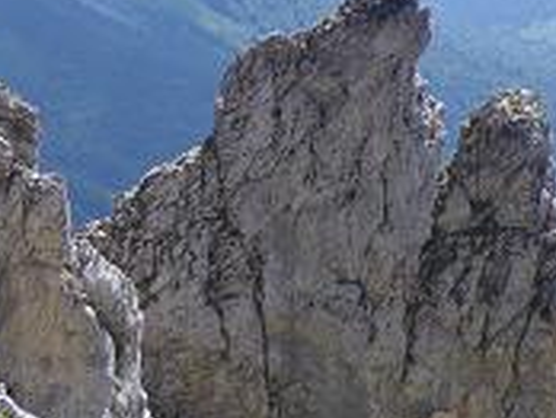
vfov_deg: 11.3
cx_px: 272
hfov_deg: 14.9
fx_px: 2123
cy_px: 222
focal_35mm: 132
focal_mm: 7.5
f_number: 5
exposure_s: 1/160
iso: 50
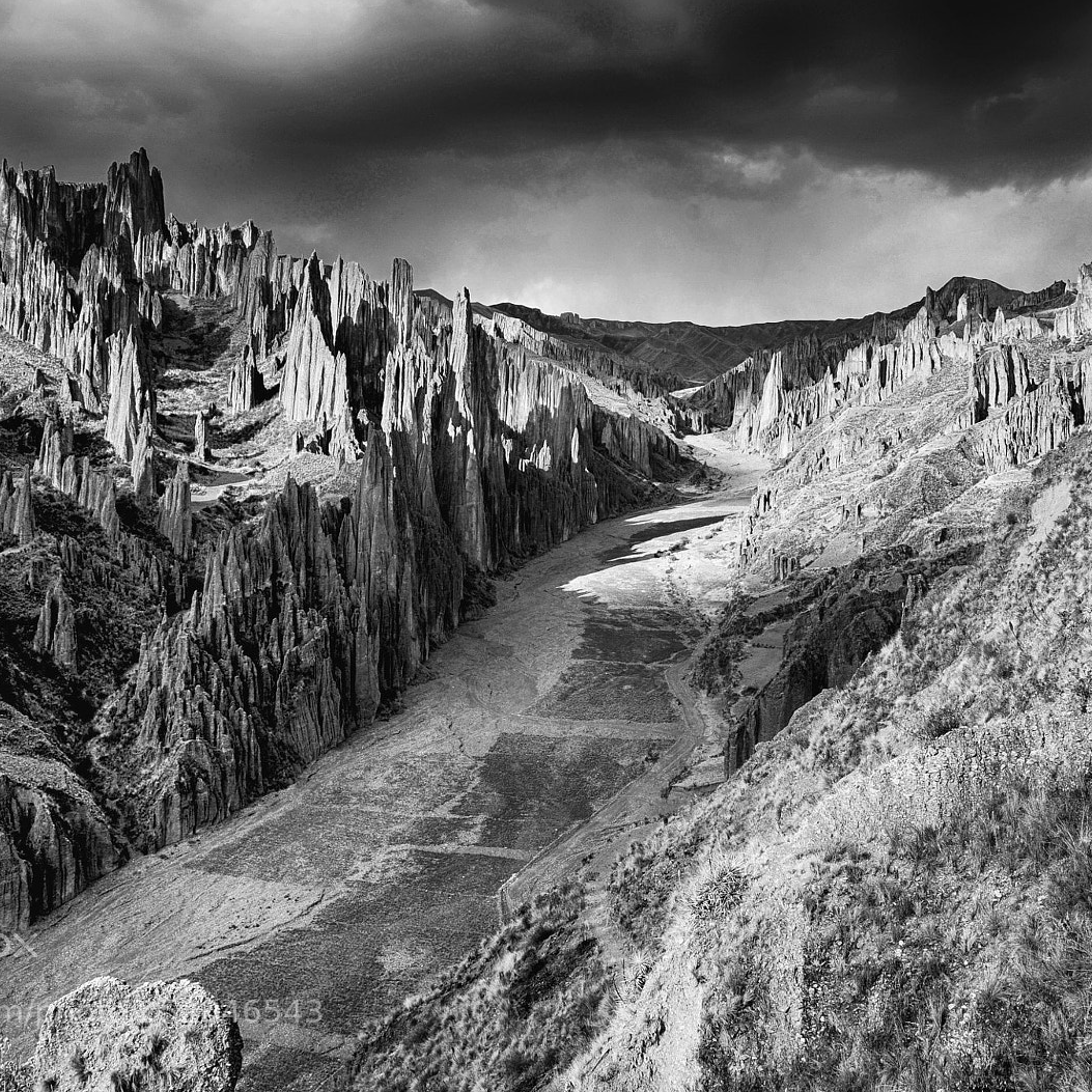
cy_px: 541
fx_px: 1428
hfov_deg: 41.8
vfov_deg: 41.9
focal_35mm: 40
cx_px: 610
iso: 250
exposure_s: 1/320
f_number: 8
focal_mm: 31
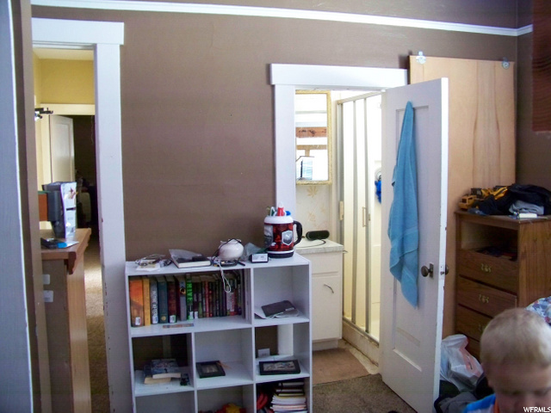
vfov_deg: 42.9
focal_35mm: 33
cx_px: 276
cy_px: 206
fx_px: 525
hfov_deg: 55.4
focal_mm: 5.85
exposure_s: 1/30
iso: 500
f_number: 2.8
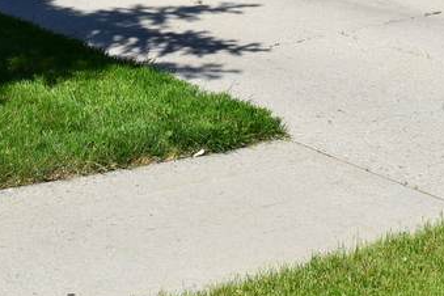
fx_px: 1258
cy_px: -158
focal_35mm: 102
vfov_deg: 12.7
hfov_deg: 20.0
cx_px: 179
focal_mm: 18
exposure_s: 1/500
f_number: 11
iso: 360
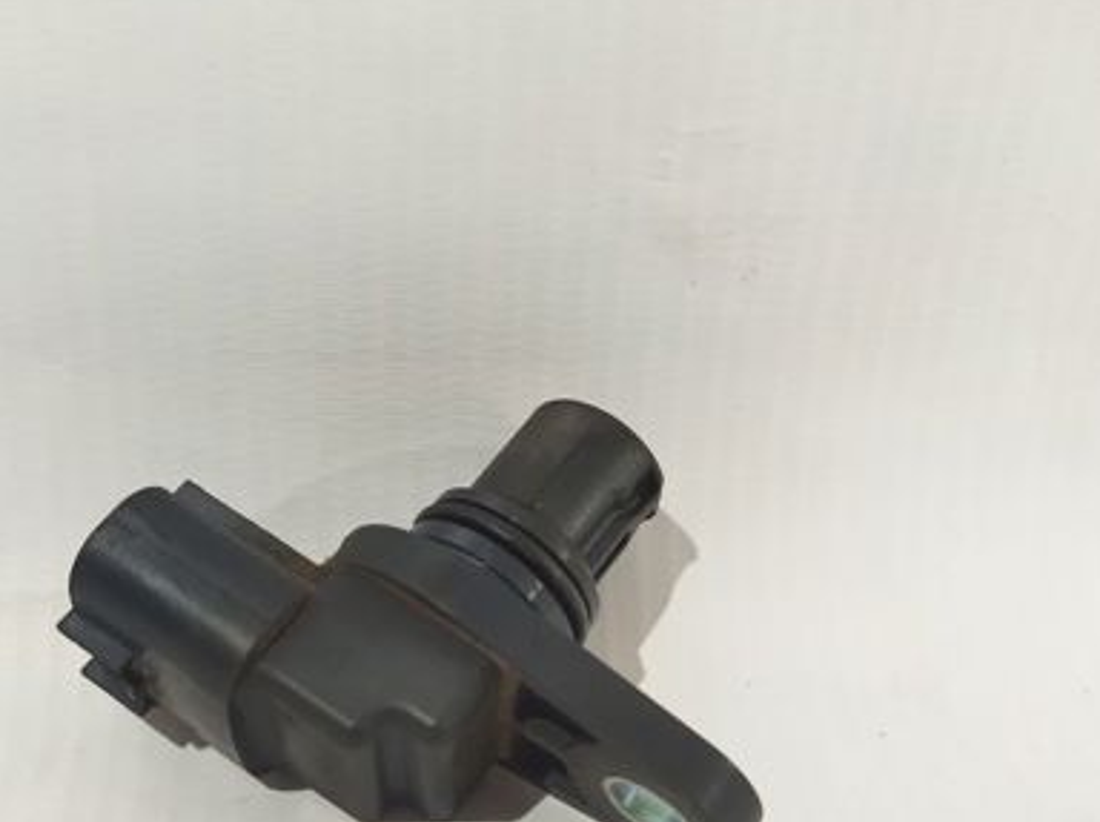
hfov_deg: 41.8
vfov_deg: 31.6
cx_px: 407
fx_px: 1428
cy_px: 600
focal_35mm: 45
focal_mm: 4.71
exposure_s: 1/50
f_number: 1.79
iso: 263
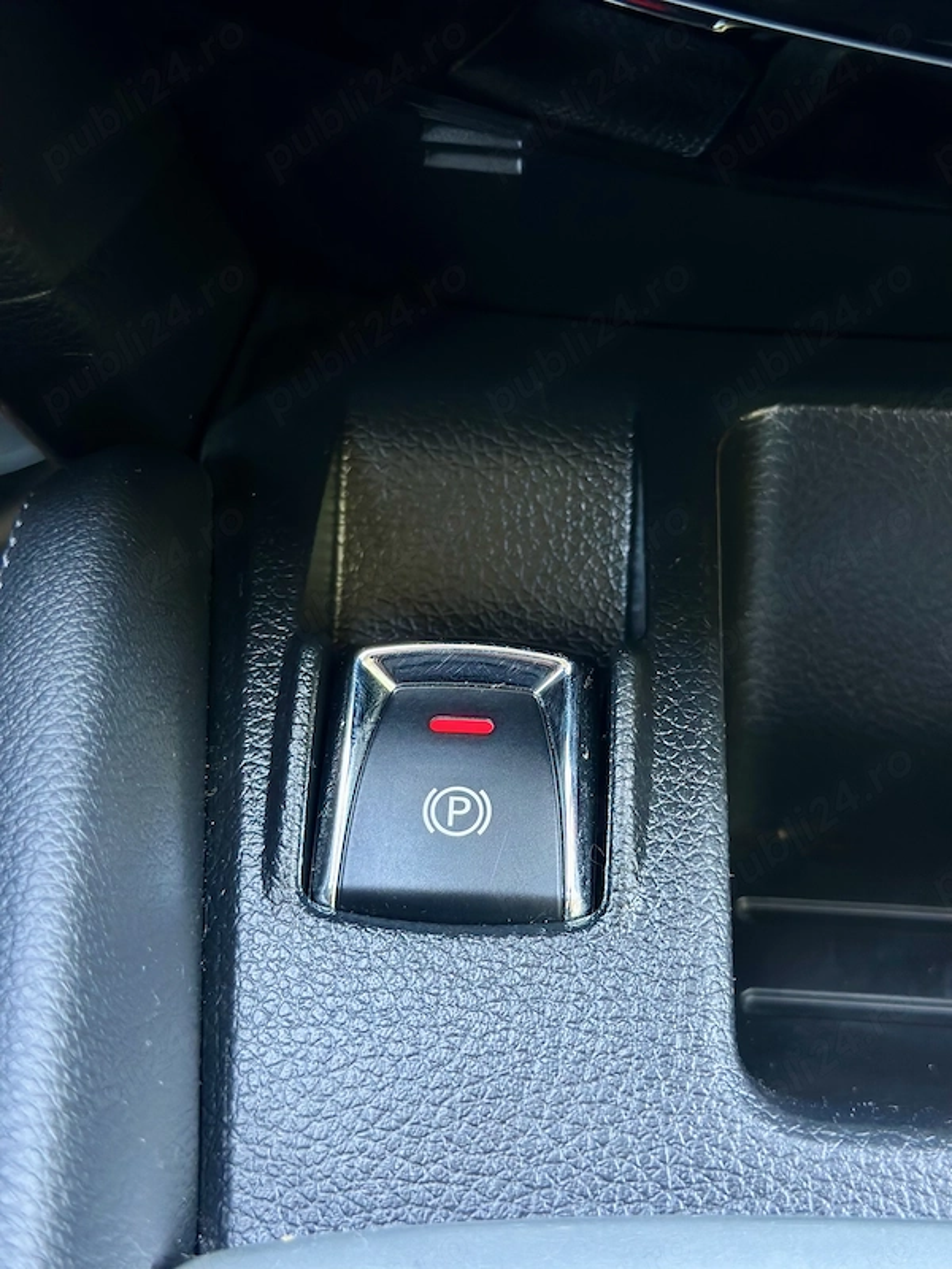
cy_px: 634
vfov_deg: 39.7
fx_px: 1760
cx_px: 476
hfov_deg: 30.3
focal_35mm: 48
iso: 125
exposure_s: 1/63
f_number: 1.78
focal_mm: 6.86
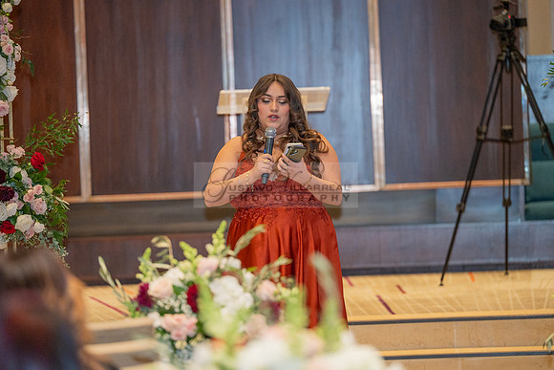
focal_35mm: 200
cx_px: 277
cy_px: 185
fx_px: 3078
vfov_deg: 6.9
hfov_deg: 10.3
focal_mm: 200
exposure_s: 1/160
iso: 1250
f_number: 3.2
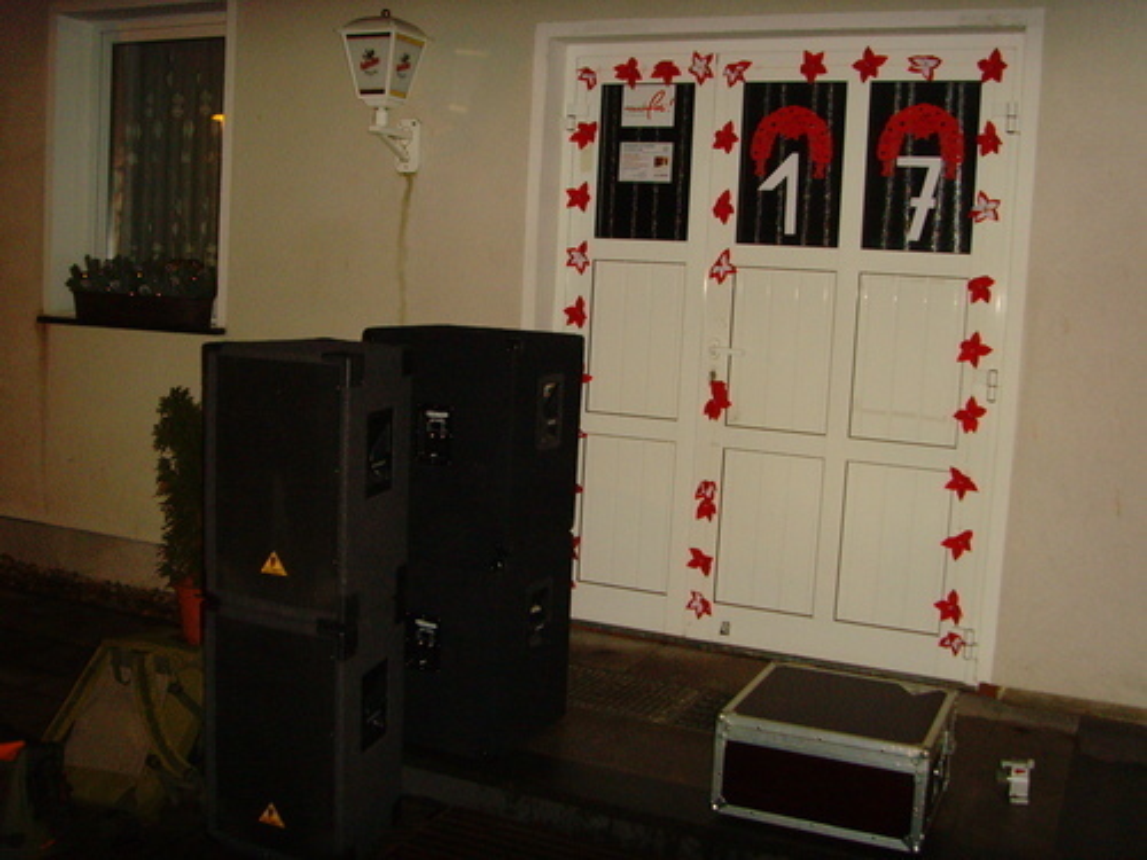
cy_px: 430
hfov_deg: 47.9
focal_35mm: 39
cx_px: 574
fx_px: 1292
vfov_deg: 36.8
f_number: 3.5
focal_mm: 6.6
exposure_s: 1/45
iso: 320
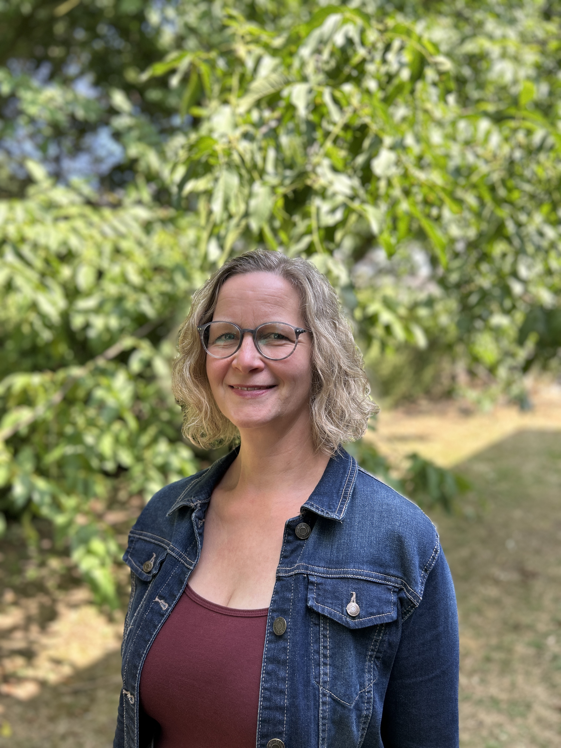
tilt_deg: -6.9
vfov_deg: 67.3
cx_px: 280
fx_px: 562
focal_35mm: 26
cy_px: 374
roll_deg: +0.0
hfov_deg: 53.1
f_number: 1.5
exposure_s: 1/452
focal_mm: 5.7
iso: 50
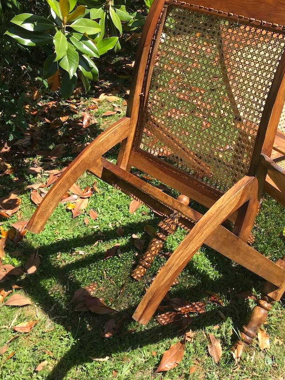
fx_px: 428
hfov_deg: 36.6
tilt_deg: -35.2
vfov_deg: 47.8
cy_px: 170
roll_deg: +3.8
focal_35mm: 39
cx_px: 181
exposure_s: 1/686
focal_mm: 4.15
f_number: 2.2
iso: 25
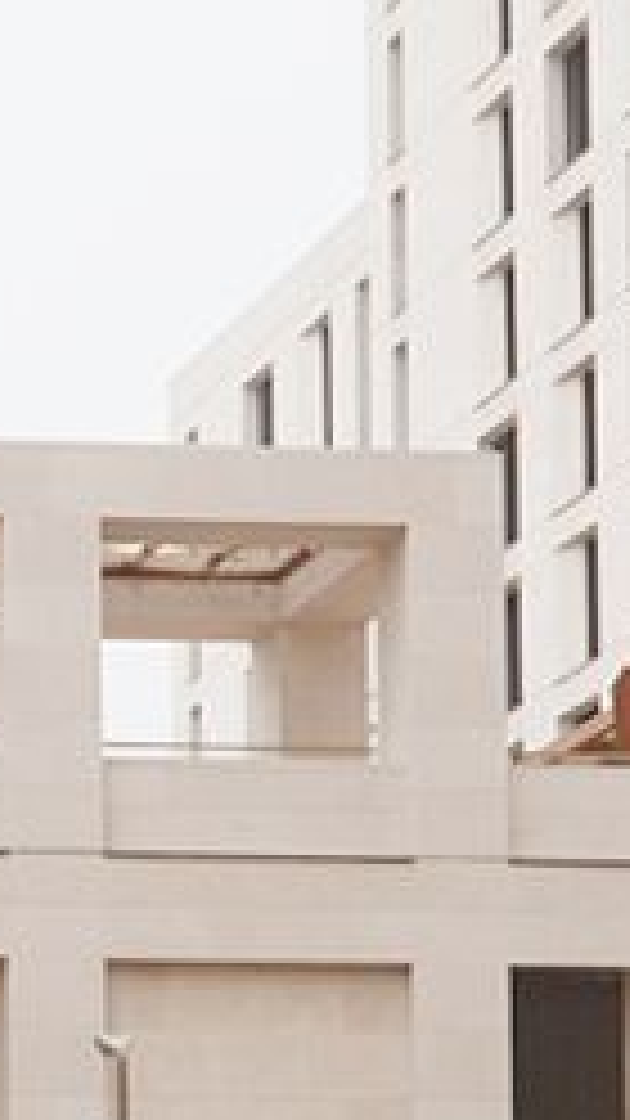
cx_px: -824
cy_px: 1696
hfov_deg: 5.8
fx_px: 6001
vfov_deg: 10.3
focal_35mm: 202
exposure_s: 1/100
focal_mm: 24
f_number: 11
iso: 400
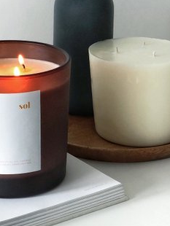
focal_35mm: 134
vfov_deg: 14.3
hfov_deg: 11.0
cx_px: 20
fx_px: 876
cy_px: -39
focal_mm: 6
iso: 50
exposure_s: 1/60
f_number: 2.4
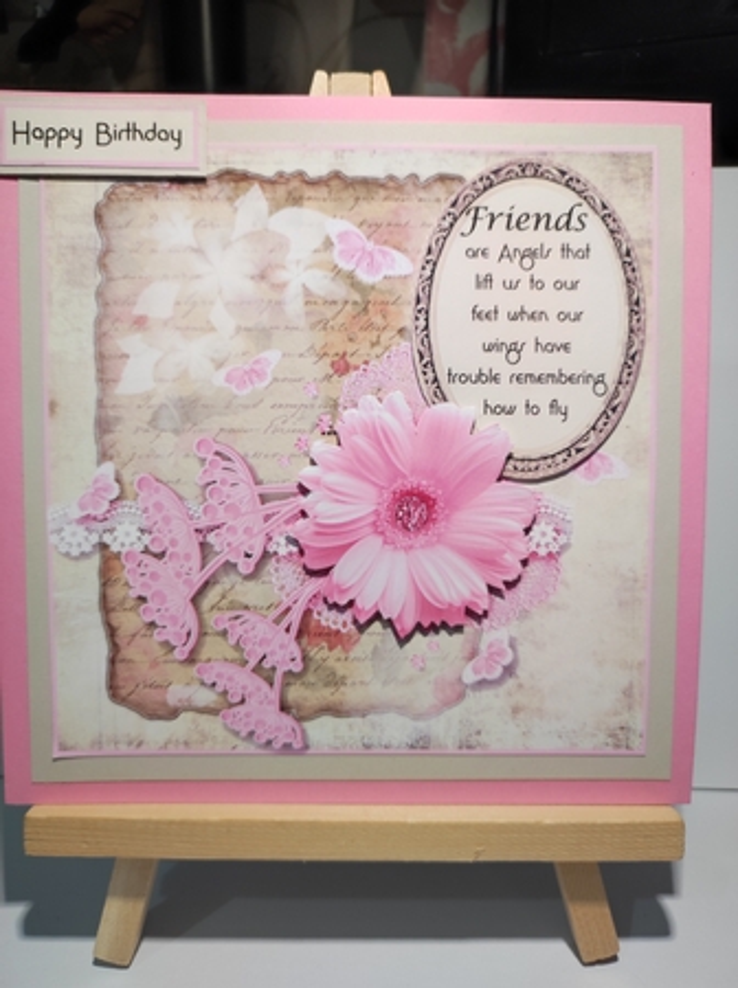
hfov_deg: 54.7
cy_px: 494
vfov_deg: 69.5
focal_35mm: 25
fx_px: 713
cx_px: 369
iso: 349
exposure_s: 1/100
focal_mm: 4.7
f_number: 1.79
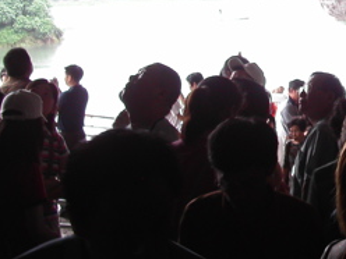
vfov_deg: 14.9
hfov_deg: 18.9
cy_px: 7
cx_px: 423
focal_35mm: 98
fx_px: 980
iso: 100
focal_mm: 7.8
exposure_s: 1/45
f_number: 2.8
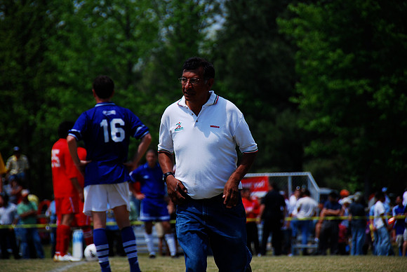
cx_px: 204
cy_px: 136
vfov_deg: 4.6
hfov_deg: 6.9
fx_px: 3395
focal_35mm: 300
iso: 100
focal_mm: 200
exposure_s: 1/500
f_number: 5.6
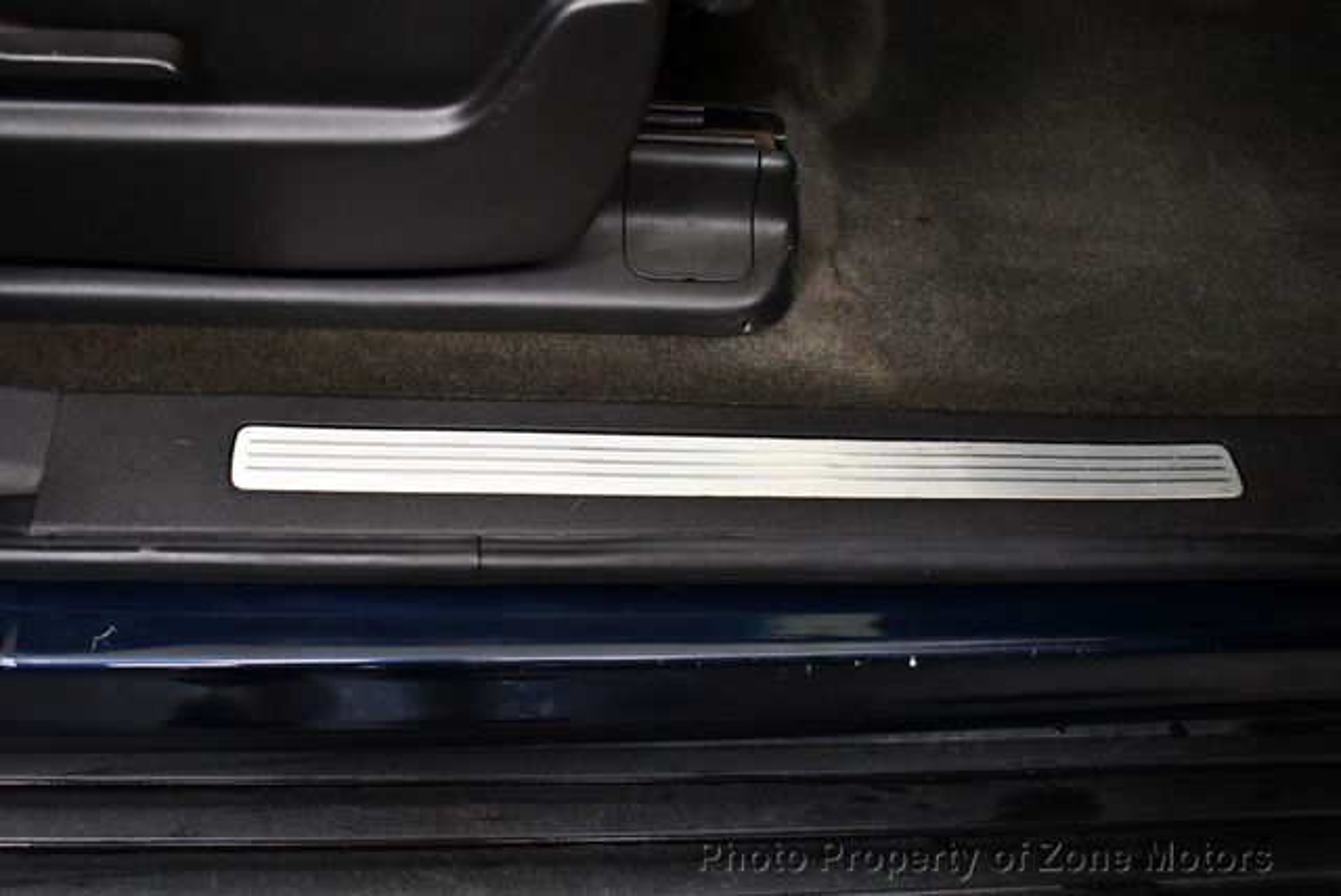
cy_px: 448
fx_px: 1342
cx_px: 670
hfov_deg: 53.1
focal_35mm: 36
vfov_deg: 36.9
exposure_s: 1/125
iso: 3200
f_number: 3.5
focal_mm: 18
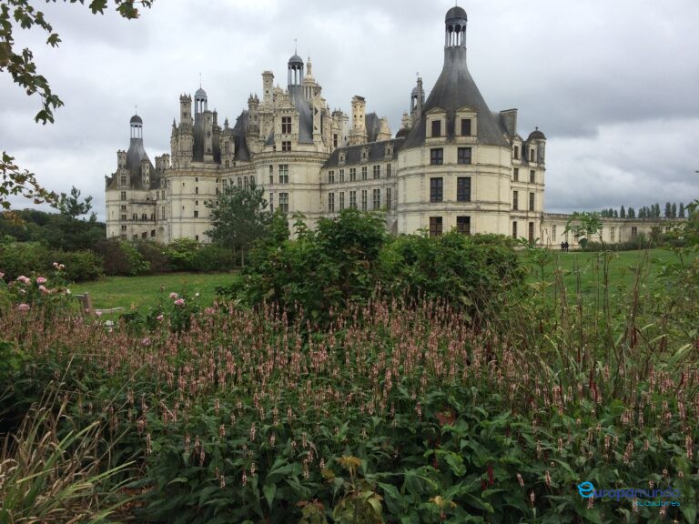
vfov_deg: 48.2
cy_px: 262
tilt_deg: -1.6
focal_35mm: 29
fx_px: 586
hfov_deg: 61.7
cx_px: 350
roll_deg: +1.1
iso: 32
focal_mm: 4.15
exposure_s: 1/1866
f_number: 2.2
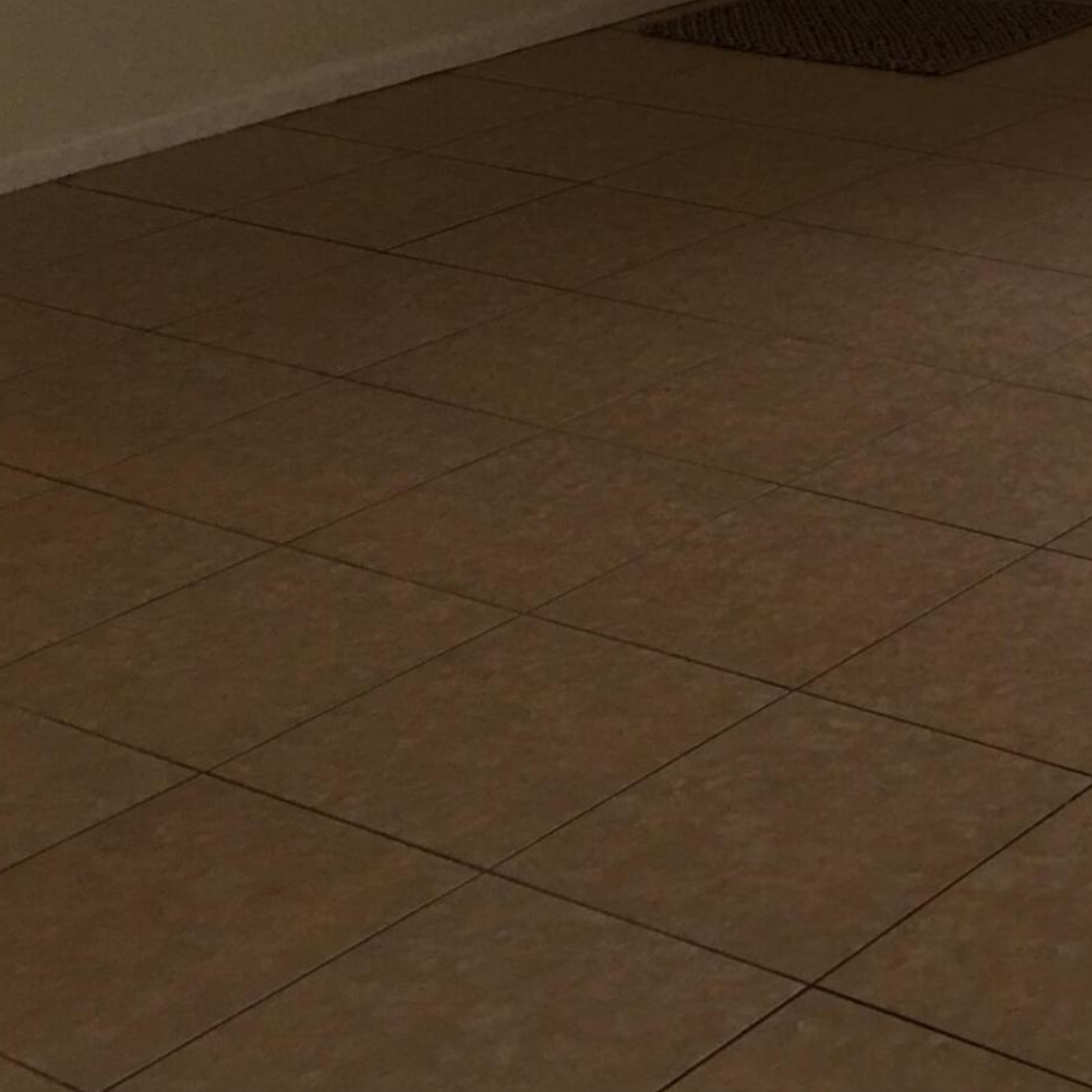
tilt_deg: -15.1
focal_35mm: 81
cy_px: 138
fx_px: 2891
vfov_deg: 21.0
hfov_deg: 19.6
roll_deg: +1.6
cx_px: 1453
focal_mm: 4.15
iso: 40
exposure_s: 1/15
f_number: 2.2
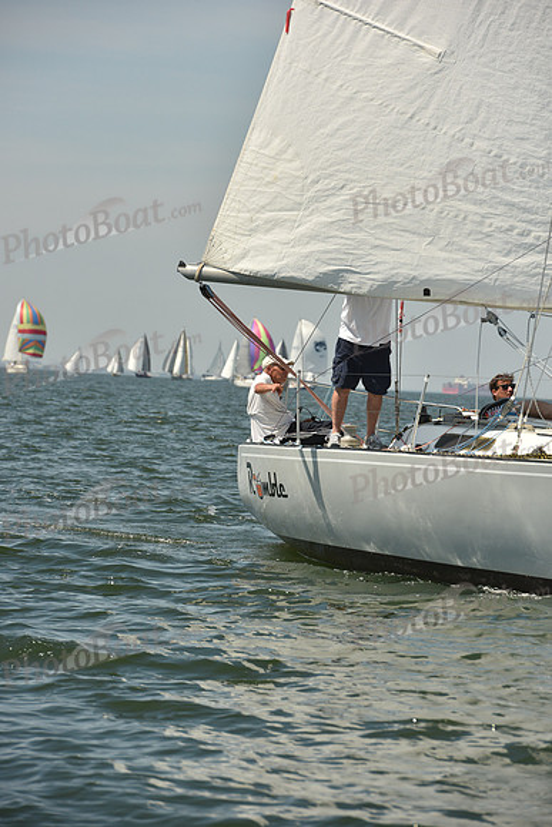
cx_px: 276
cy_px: 414
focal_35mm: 200
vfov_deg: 10.3
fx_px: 4597
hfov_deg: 6.9
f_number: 10
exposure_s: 1/1250
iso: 320
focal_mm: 200
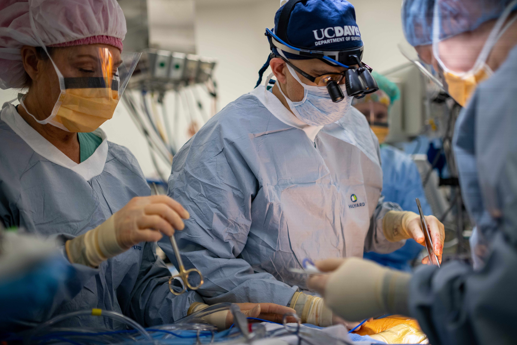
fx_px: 603
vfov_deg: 31.9
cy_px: 157
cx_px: 269
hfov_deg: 46.4
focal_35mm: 42
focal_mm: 35
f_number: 1.4
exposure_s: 1/1600
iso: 400
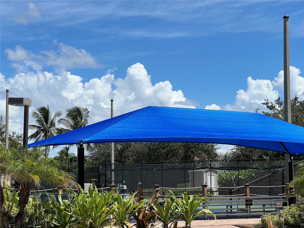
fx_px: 676
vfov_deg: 19.1
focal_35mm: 77
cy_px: 114
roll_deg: -0.9
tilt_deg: +6.9
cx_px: 152
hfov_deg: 25.3
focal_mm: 9
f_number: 2.8
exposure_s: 1/1107
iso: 32
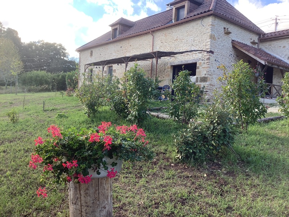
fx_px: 259
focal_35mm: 31
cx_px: 144
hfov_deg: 58.4
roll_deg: -3.1
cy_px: 108
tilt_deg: -1.2
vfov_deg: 45.4
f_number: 2.4
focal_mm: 3.3
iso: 25
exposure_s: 1/154
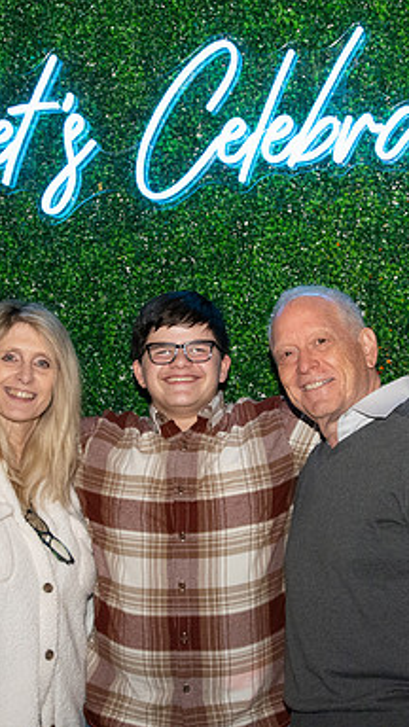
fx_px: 1600
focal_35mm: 83
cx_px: 231
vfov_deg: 25.6
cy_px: 364
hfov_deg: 14.6
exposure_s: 1/250
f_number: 11
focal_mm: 35
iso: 4000
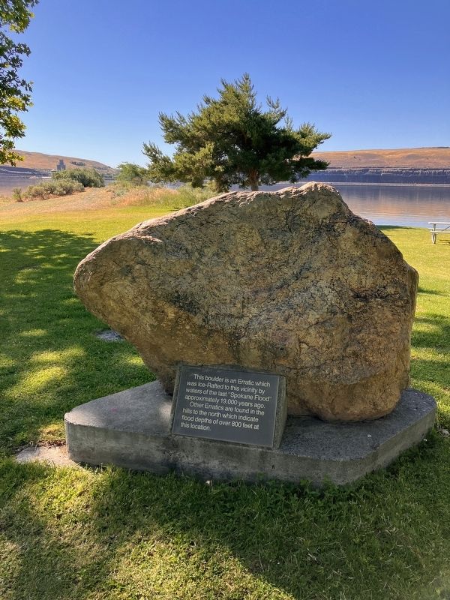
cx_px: 225
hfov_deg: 49.7
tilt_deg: -13.1
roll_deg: -1.8
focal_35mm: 28
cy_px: 300
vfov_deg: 63.4
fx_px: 485
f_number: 1.8
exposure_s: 1/867
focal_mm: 3.99
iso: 32
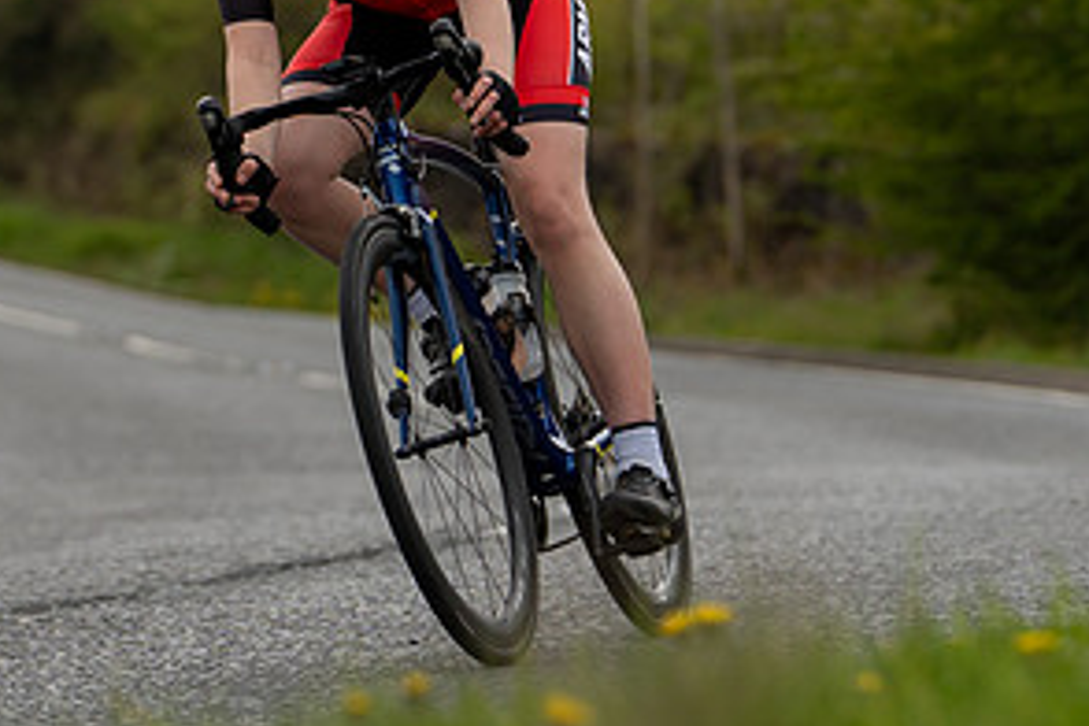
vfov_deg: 3.8
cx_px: 227
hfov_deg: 5.7
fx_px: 10950
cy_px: -61
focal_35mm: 362
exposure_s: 1/640
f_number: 3.5
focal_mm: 130
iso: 200
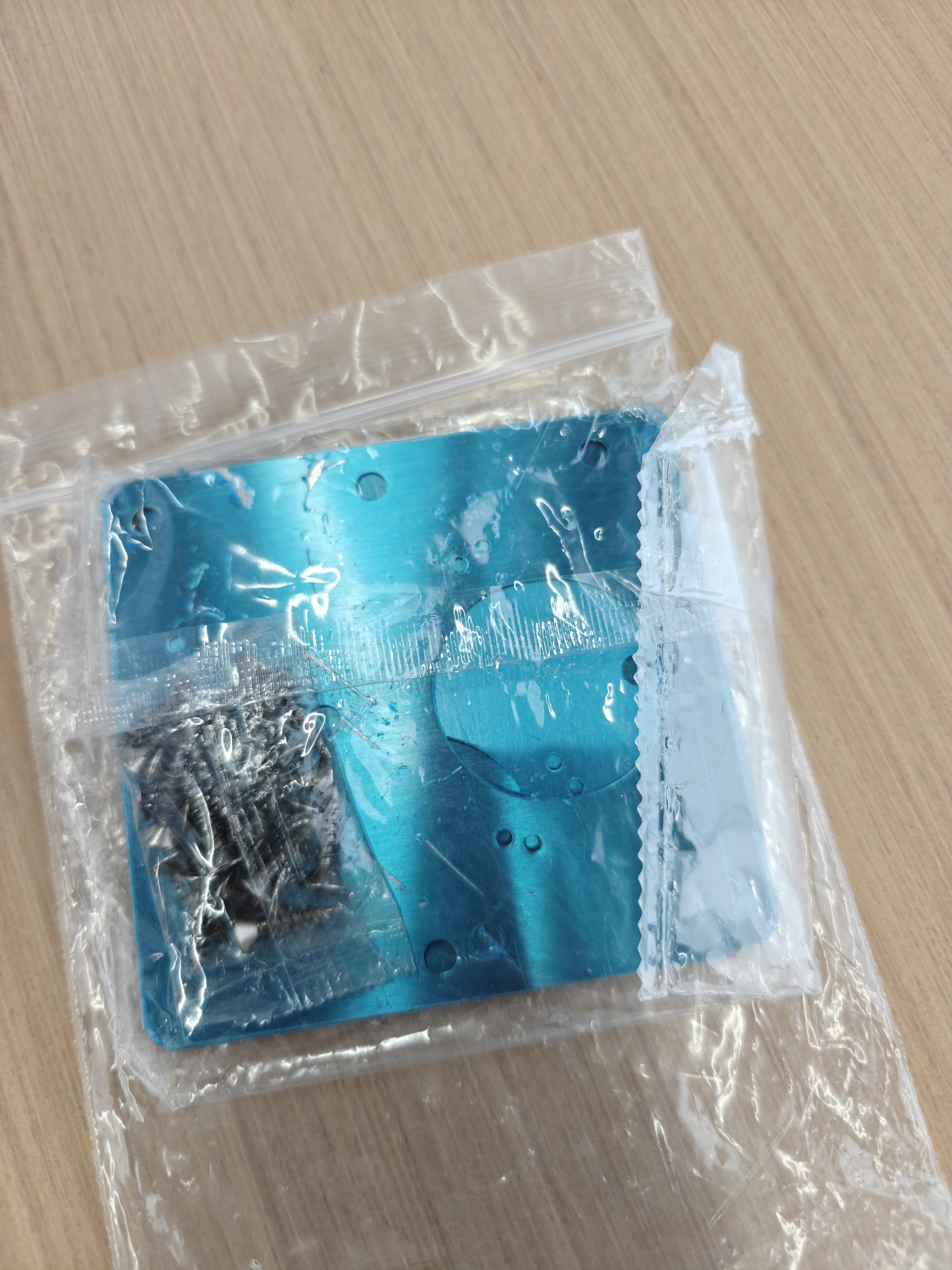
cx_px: 476
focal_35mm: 23
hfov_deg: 58.9
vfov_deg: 73.9
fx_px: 843
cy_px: 635
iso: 80
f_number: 1.6
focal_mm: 6.06
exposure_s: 1/100
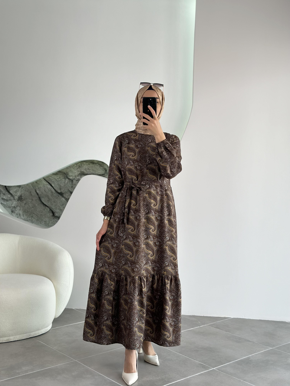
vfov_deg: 39.7
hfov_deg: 30.3
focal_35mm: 48
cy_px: 193
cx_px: 145
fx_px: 536
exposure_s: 1/320
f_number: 1.78
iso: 80
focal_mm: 6.86
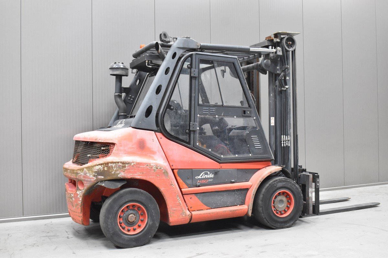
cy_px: 129
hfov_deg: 49.6
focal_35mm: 39
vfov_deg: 34.2
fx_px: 420
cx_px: 194
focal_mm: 26
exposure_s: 1/25
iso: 1600
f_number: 5
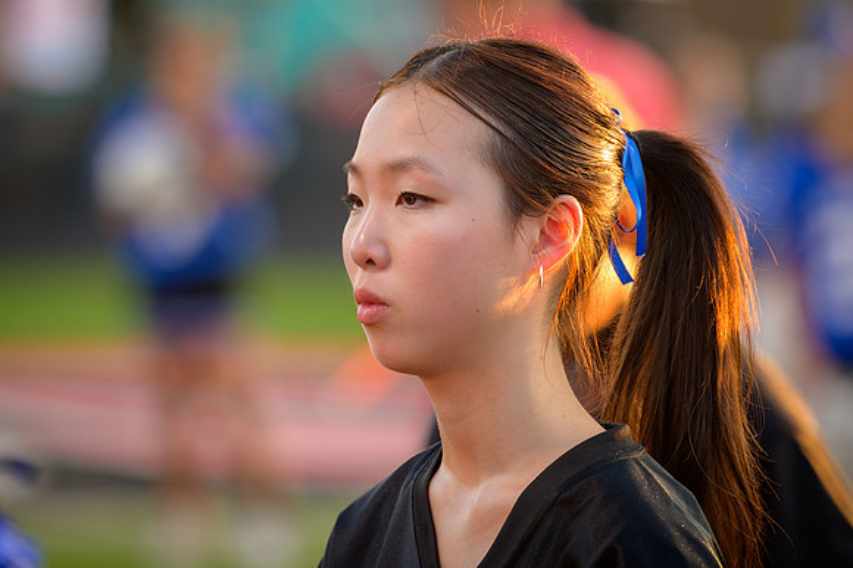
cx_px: 426
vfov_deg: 3.7
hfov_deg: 5.6
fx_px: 8762
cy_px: 284
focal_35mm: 370
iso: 1600
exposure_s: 1/400
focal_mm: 370
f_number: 5.6
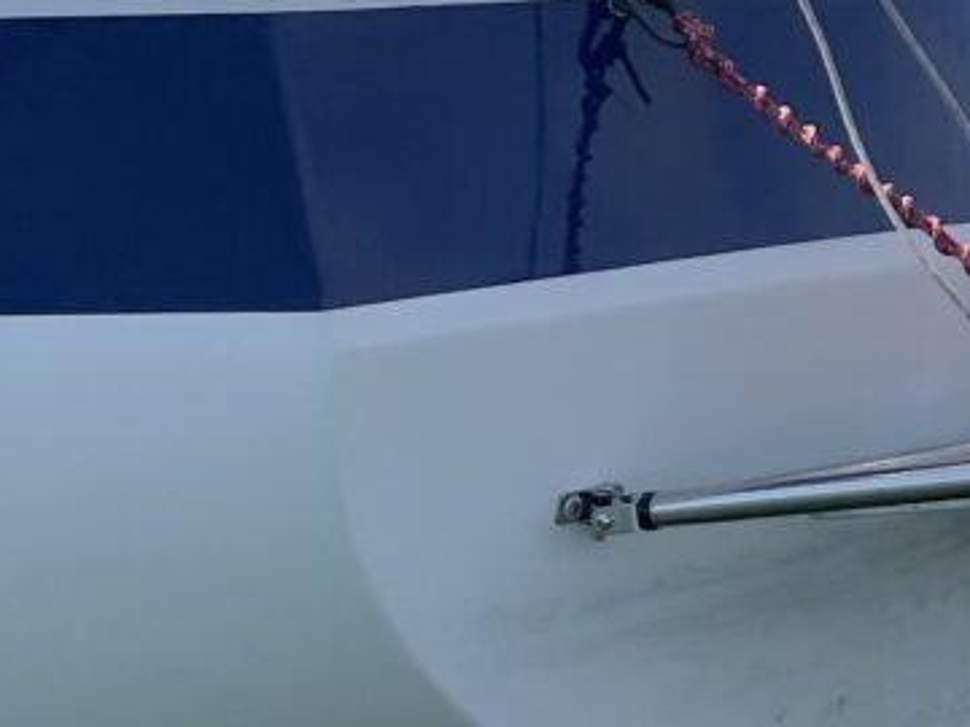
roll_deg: -3.5
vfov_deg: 19.6
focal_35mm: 74
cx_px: 1218
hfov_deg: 23.6
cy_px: 81
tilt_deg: +0.0
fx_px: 2074
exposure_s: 1/4292
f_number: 1.6
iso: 32
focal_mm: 4.2
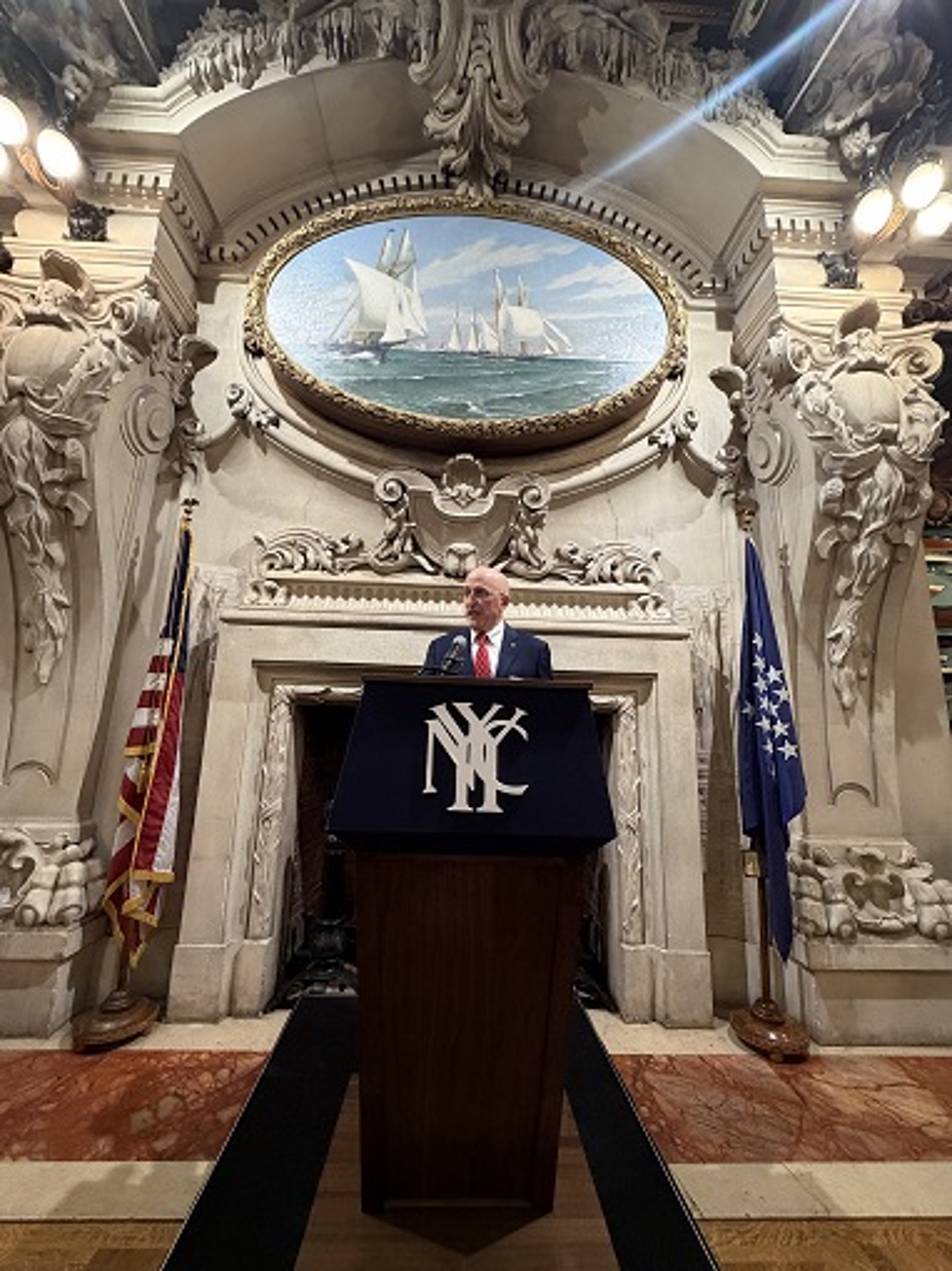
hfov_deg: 85.6
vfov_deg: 102.1
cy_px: 636
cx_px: 476
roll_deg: -1.9
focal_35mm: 14
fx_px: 514
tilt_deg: +11.2
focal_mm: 2.22
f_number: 2.2
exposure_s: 1/60
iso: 400
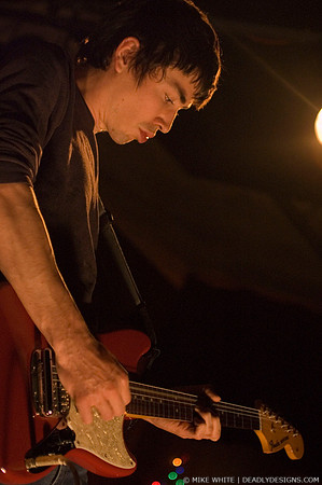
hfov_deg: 15.7
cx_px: 161
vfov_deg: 23.4
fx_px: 1170
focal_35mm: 87
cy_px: 242
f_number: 2.8
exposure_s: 1/50
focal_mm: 58
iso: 1600
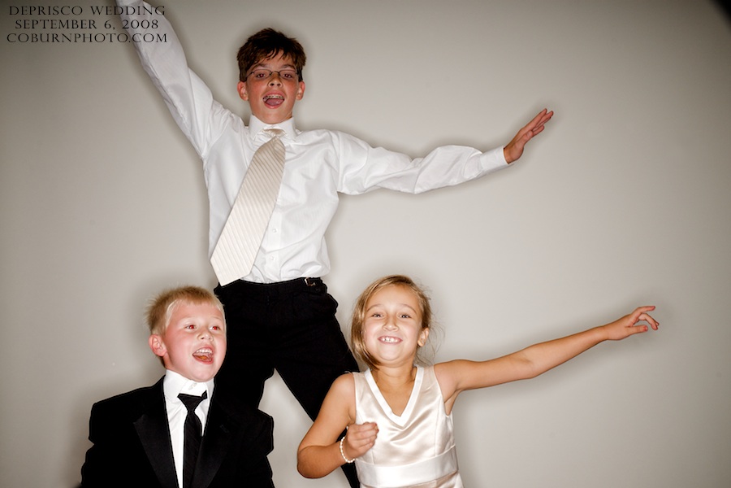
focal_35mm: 60
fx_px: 1218
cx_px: 366
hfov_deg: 33.4
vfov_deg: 22.6
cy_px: 244
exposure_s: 1/250
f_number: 16
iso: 200
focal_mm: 40
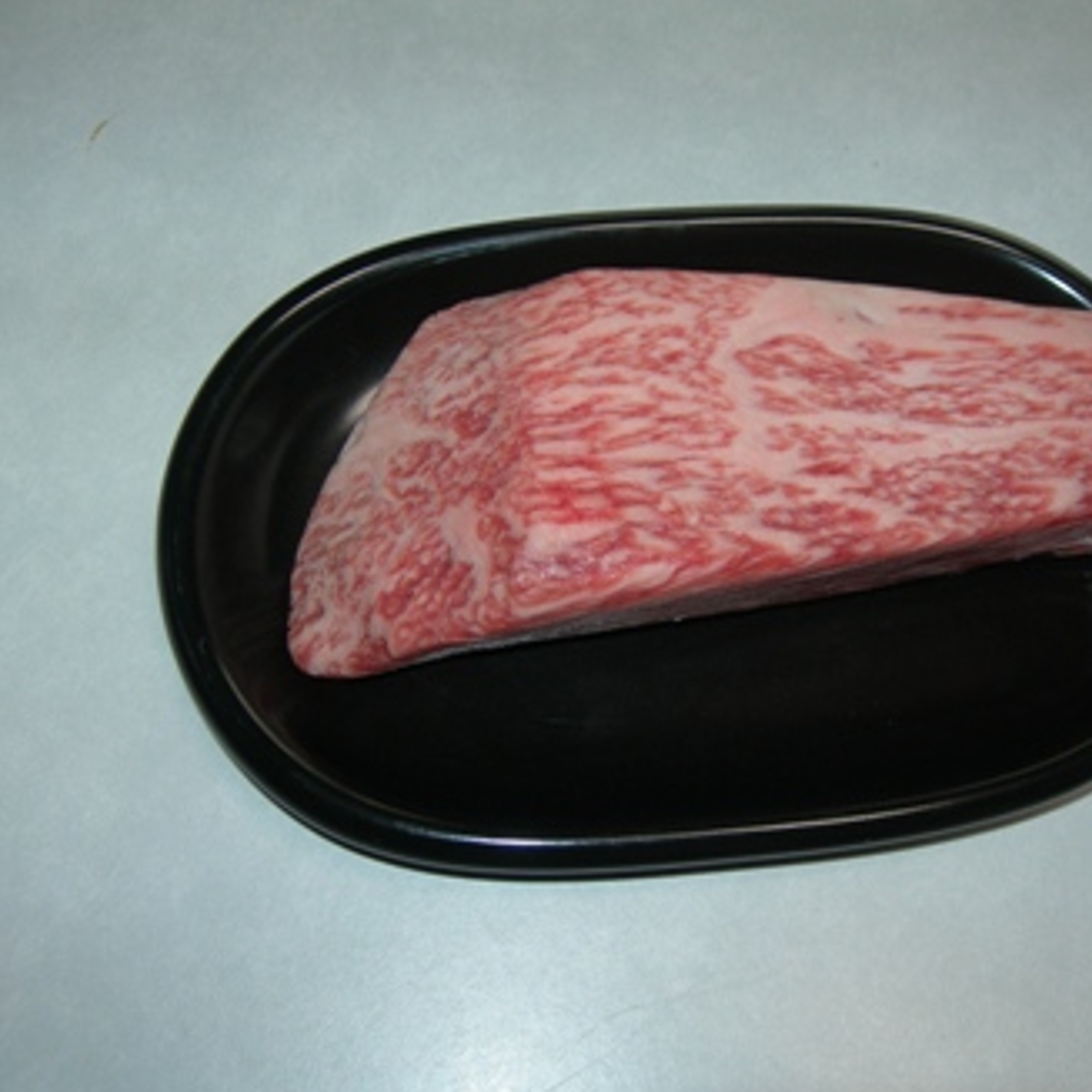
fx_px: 1642
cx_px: 638
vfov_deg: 36.8
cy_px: 551
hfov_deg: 36.7
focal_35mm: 46
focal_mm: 7.8
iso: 50
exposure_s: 1/60.1
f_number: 2.8
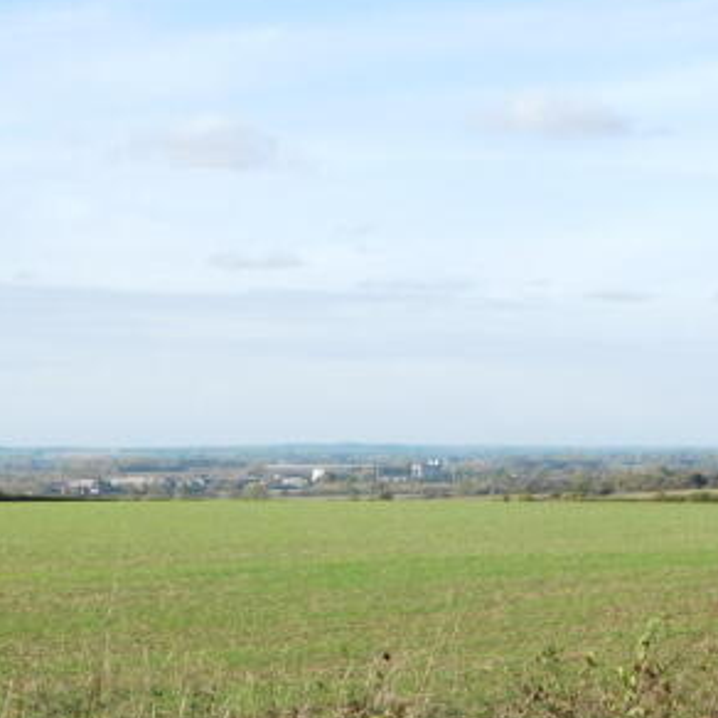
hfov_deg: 16.7
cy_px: 481
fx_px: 2441
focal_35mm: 104
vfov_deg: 16.7
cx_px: 395
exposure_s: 1/500
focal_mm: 10.4
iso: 125
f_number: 4
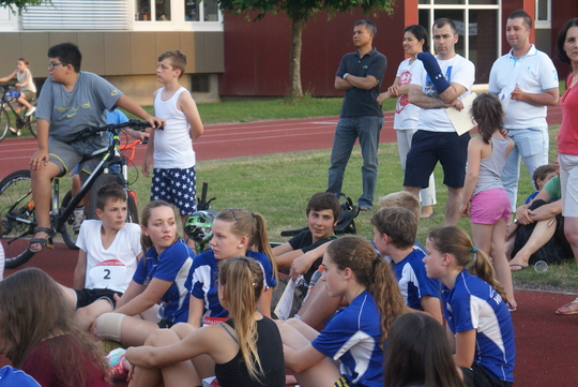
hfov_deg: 19.4
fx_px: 1687
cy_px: 194
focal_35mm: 105
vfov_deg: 13.1
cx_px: 289
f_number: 5.6
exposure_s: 1/160
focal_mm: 70
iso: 800
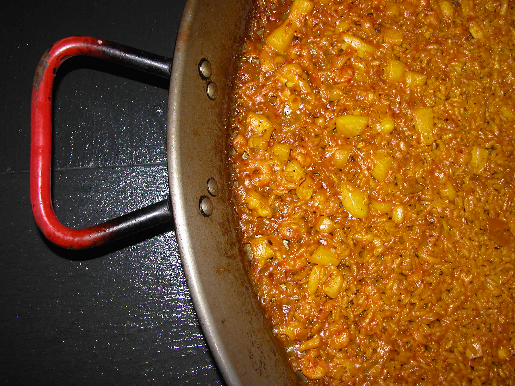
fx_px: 521
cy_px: 193
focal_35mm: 35
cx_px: 258
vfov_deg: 40.7
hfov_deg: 52.6
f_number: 2.8
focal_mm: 8.9
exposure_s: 1/60
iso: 100
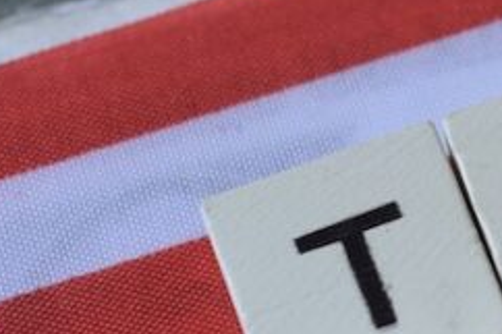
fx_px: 3693
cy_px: -84
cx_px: 880
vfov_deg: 5.2
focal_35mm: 265
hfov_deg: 7.6
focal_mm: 60
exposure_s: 1/60
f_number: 5
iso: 400
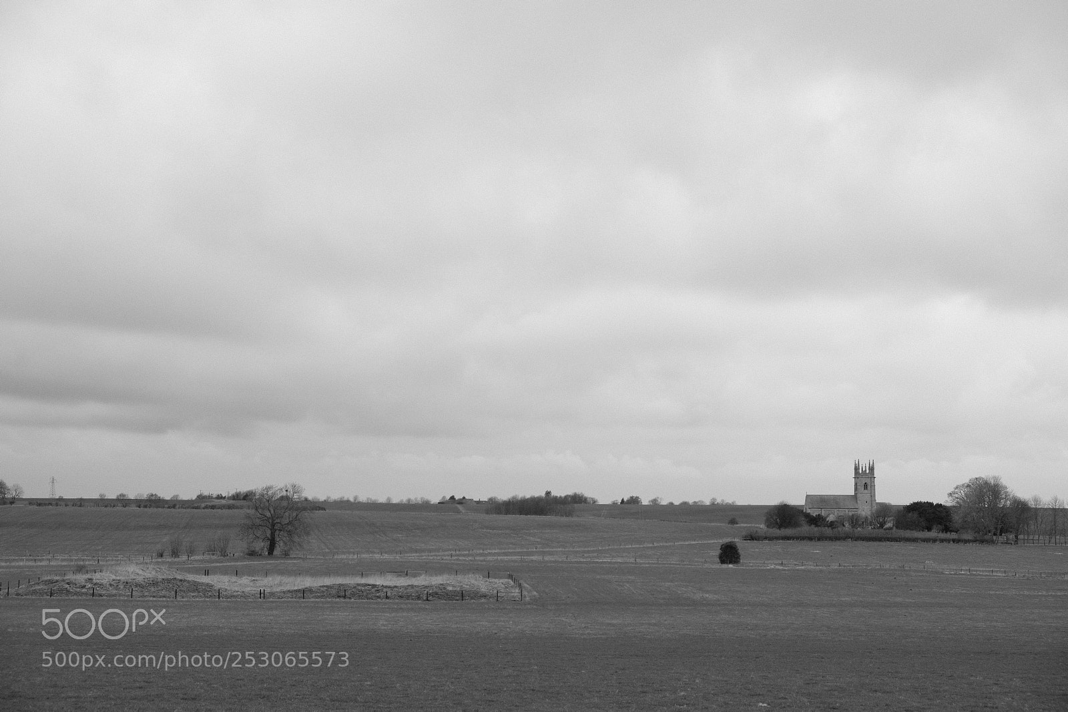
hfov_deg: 36.9
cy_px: 356
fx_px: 1602
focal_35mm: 54
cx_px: 534
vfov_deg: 25.0
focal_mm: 35.8
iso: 400
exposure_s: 1/420
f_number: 5
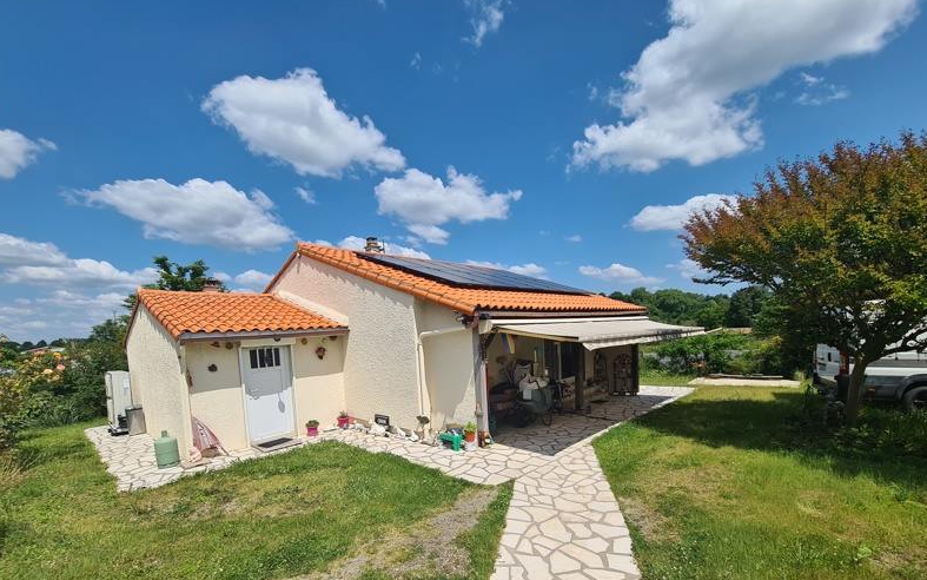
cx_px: 461
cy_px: 348
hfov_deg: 105.3
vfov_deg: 77.8
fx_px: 354
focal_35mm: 14
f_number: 2.2
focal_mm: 2.2
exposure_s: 1/2856
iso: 50
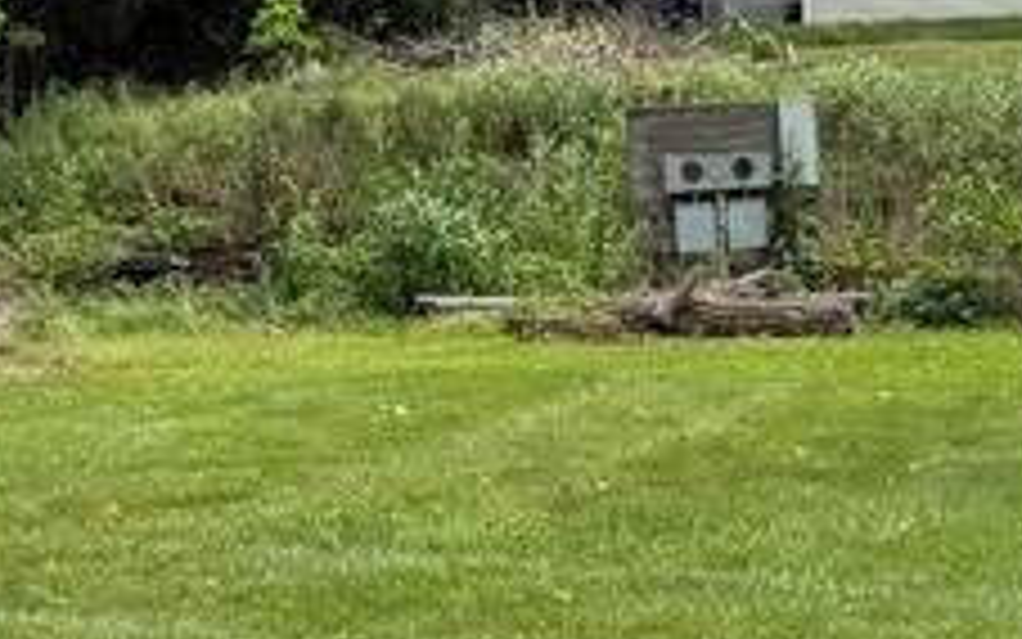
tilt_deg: -3.5
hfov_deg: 17.9
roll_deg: +0.8
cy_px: 261
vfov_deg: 11.4
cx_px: 873
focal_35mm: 115
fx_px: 3204
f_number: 1.78
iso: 100
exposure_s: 1/2299
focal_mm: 6.76
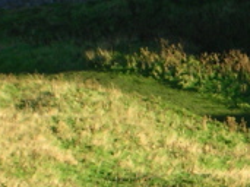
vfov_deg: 3.4
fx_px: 3111
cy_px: 257
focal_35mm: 431
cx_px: 320
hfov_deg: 4.6
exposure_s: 1/173
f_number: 4.9
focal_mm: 17.4
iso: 50
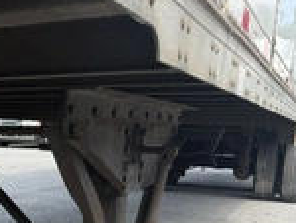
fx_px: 548
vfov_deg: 22.3
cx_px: -59
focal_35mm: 64
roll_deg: -2.2
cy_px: 209
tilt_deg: -9.9
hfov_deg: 26.8
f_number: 1.78
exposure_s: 1/1314
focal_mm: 6.76
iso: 80
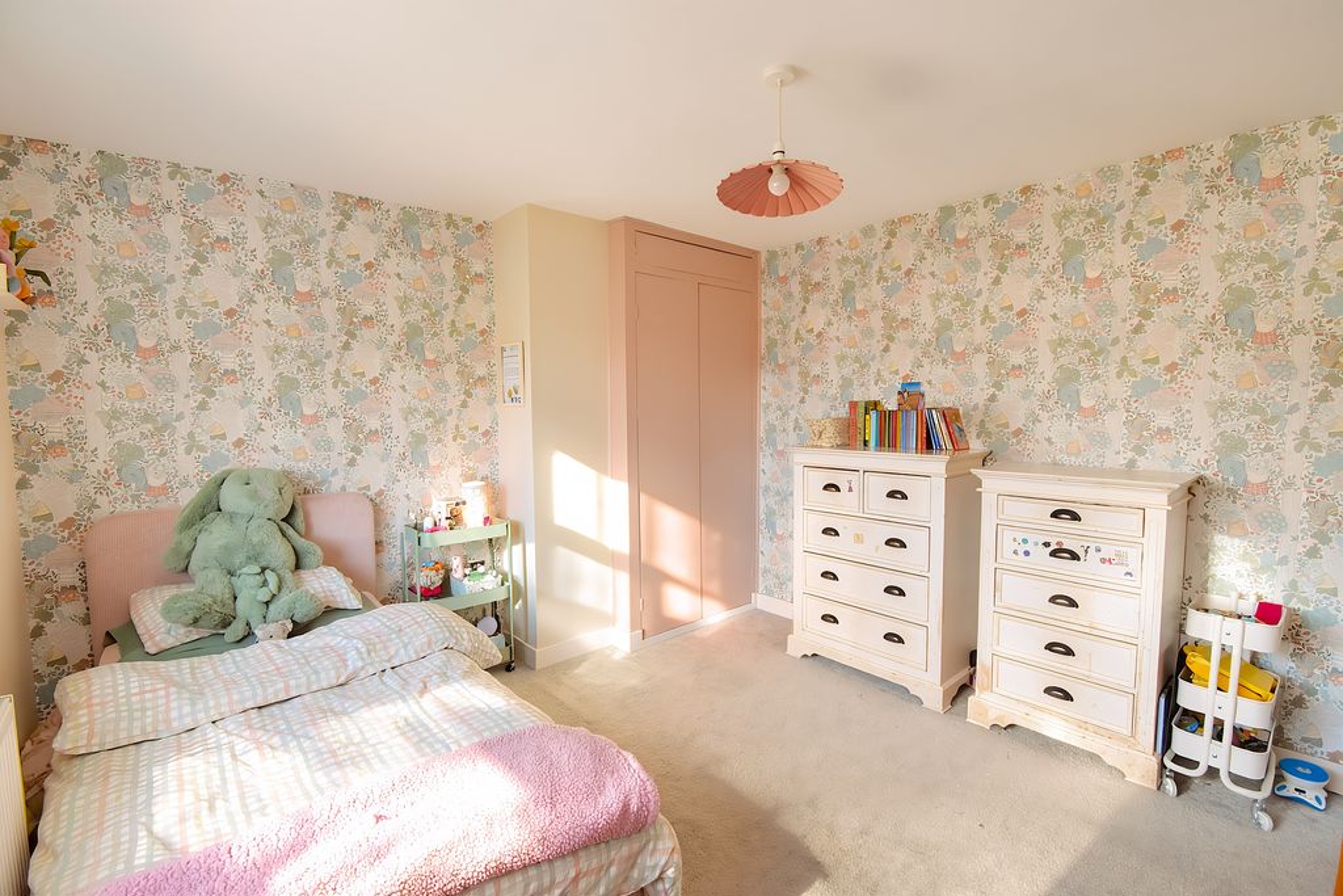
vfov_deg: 77.3
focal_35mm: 15
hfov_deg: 100.4
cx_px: 672
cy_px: 448
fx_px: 560
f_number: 4.5
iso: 800
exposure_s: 1/160
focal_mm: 10
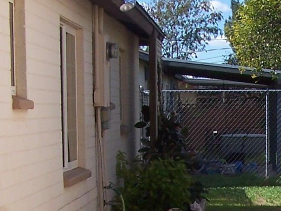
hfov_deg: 14.7
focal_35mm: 131
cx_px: 301
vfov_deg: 11.1
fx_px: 1063
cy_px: 267
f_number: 5.6
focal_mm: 6.3
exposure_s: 1/350
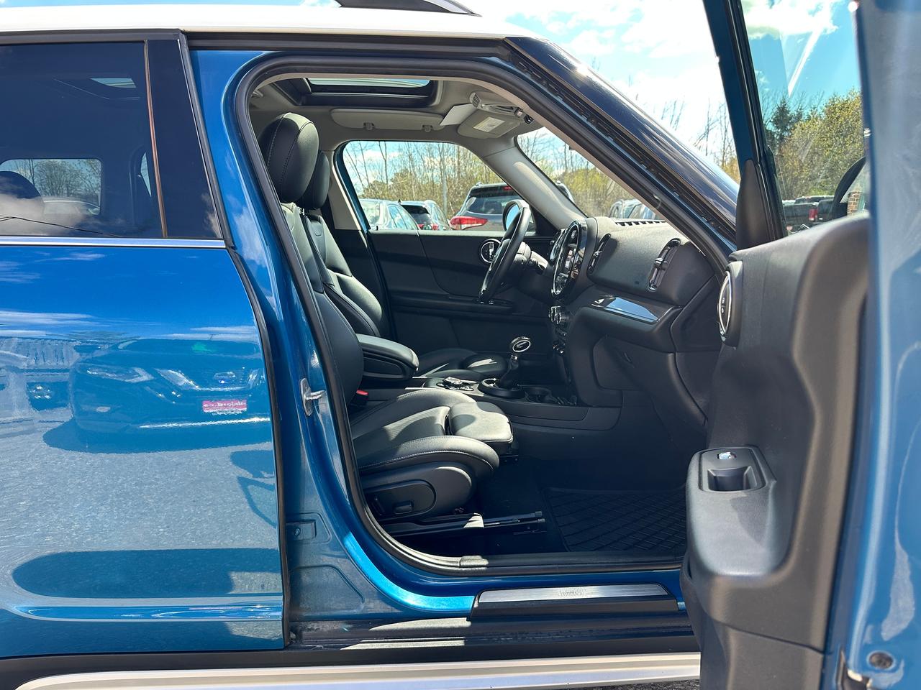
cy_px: 345
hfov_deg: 71.6
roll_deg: +2.1
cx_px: 460
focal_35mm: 24
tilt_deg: -11.6
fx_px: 639
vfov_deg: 56.8
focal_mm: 6.86
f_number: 1.78
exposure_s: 1/431
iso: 80
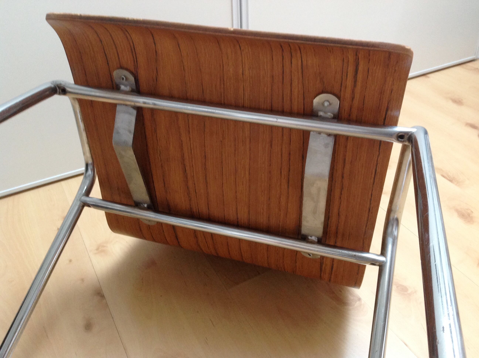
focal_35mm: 35
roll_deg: +2.3
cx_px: 240
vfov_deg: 40.6
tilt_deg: -37.4
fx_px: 484
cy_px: 179
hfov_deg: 52.7
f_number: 2.4
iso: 200
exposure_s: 1/15
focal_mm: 4.28
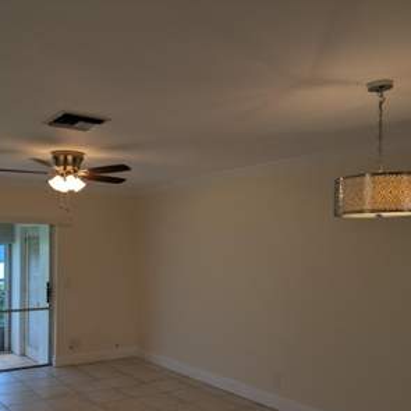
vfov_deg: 45.8
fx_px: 484
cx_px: 145
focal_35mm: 36
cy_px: 249
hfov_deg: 45.5
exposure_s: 1/120
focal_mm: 5.43
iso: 59
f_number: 1.89
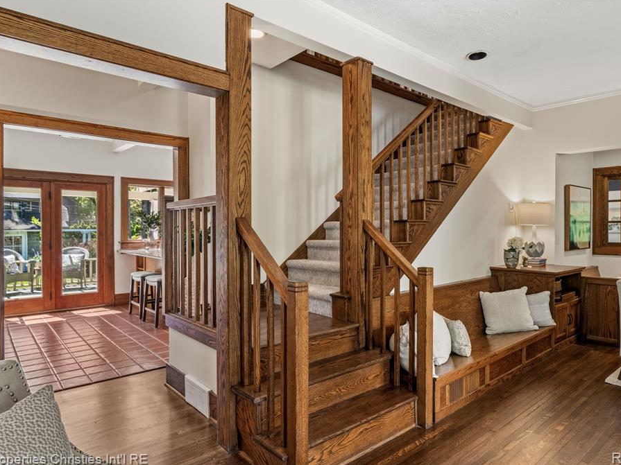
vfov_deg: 61.1
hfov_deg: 76.3
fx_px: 395
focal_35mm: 22
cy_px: 233
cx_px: 327
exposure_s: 2
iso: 640
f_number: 8
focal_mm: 13.1
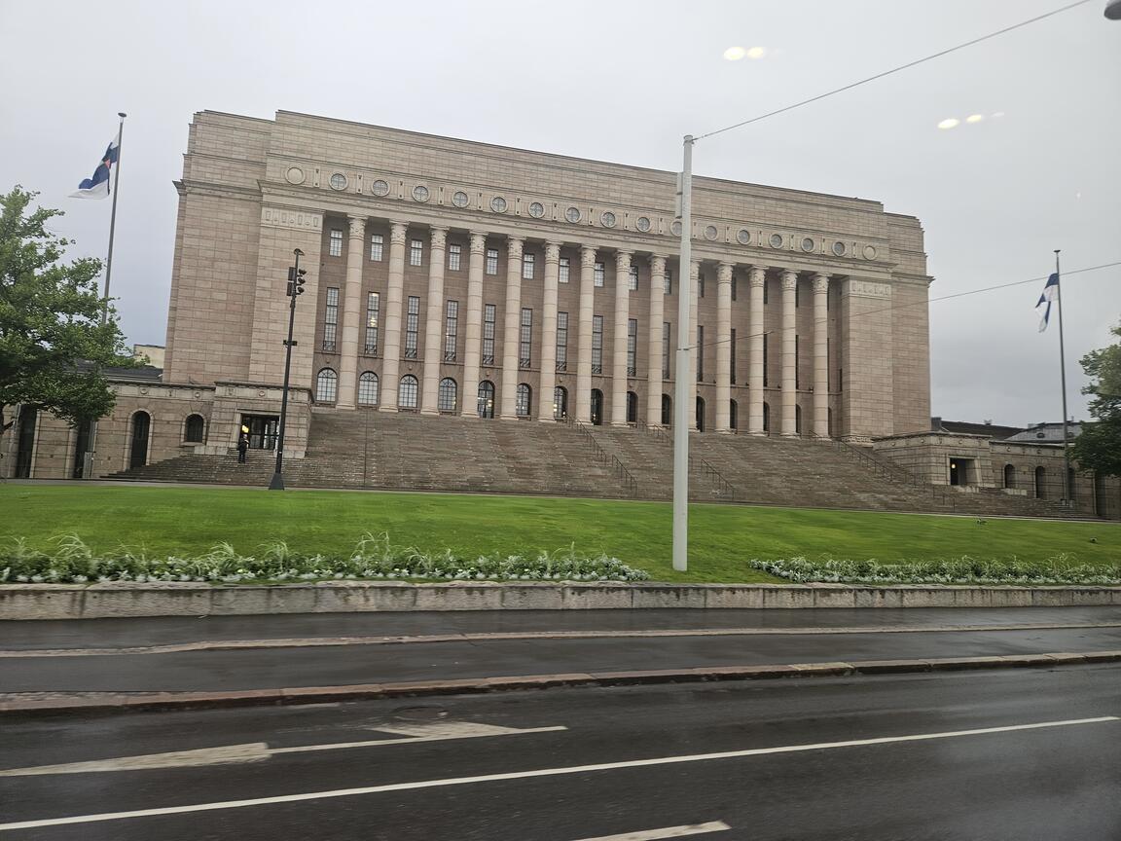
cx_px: 560
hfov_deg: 73.9
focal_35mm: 23
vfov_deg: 58.9
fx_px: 745
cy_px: 420
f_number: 1.8
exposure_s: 1/100
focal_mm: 5.4
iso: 32
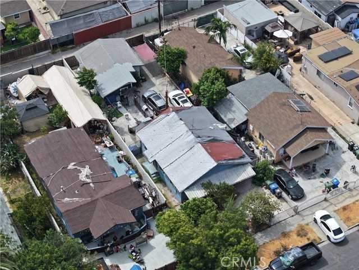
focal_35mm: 70
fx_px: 726
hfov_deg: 27.8
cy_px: 135
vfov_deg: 21.0
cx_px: 180
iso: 110
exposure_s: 1/1000
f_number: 2.8
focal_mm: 19.35
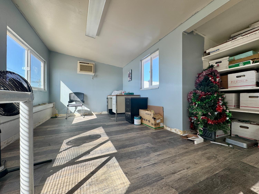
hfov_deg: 102.1
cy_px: 97
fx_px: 105
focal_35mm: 14
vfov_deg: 85.7
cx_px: 130
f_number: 2.2
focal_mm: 2.22
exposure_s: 1/120
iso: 50
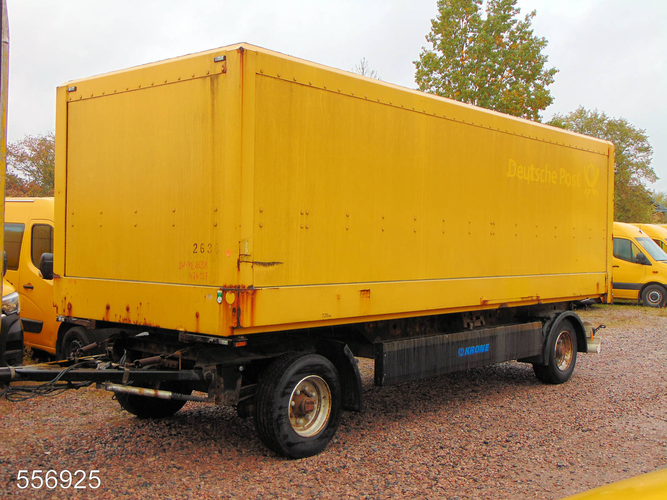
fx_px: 809
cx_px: 334
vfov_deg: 34.3
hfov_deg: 44.8
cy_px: 250
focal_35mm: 42
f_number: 3.3
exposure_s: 1/160
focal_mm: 7.6
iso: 80
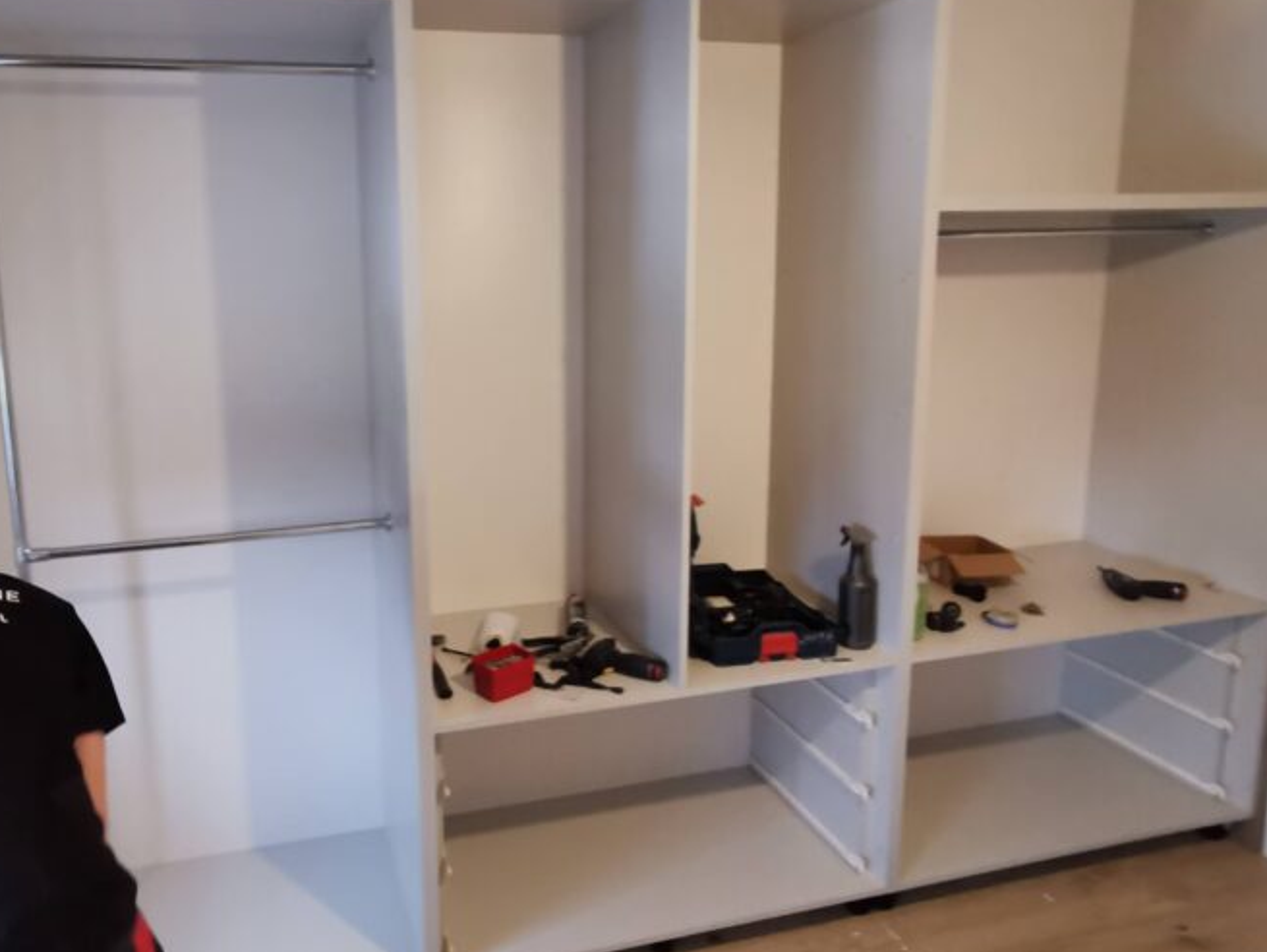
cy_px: 408
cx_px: 468
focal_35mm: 25
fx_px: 916
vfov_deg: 54.7
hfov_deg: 68.2
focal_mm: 2.35
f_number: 2.2
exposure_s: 1/25
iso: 500
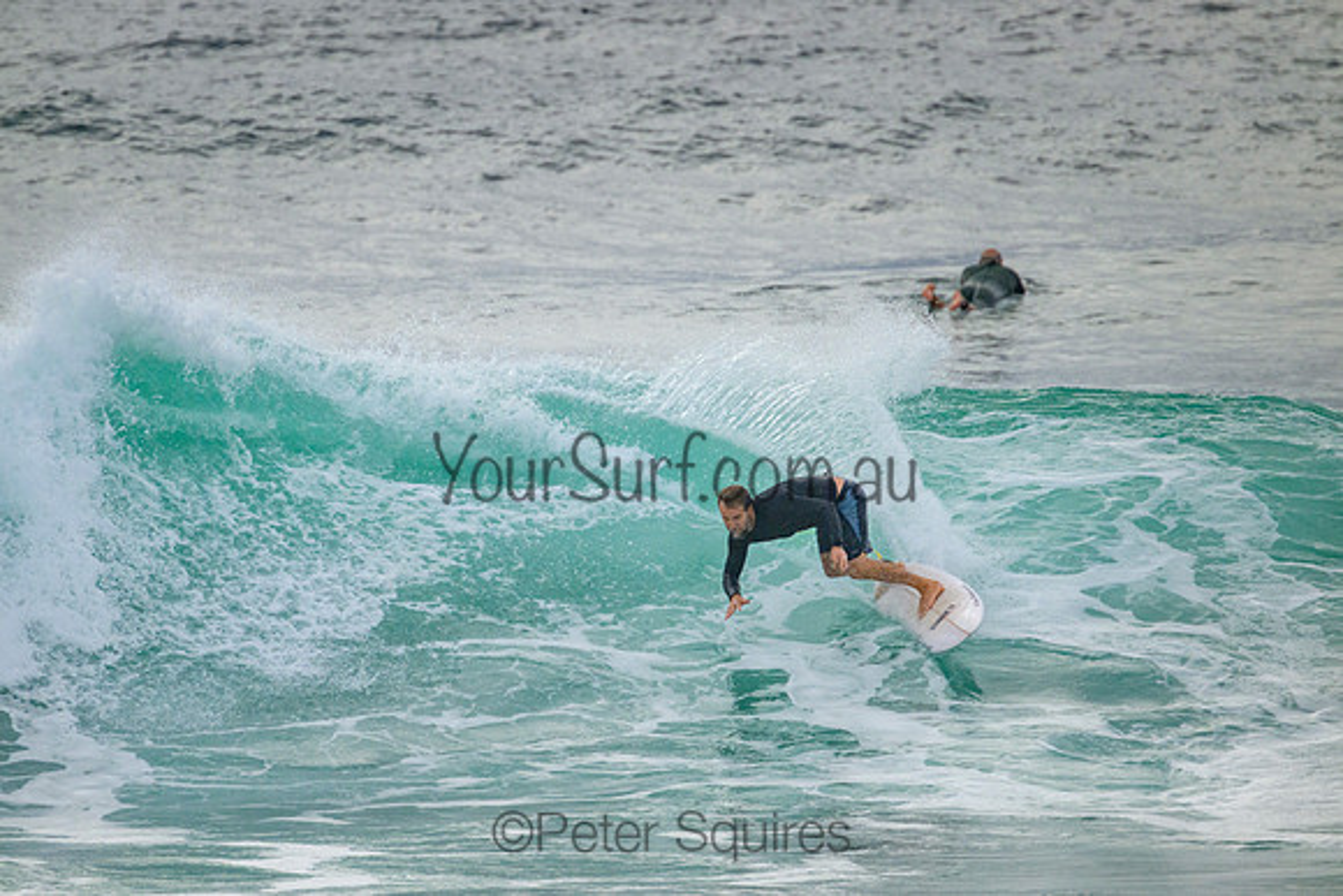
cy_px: 457
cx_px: 657
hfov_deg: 2.5
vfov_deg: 1.7
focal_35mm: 817
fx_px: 30479
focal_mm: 800
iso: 1400
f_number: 11
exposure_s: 1/2000
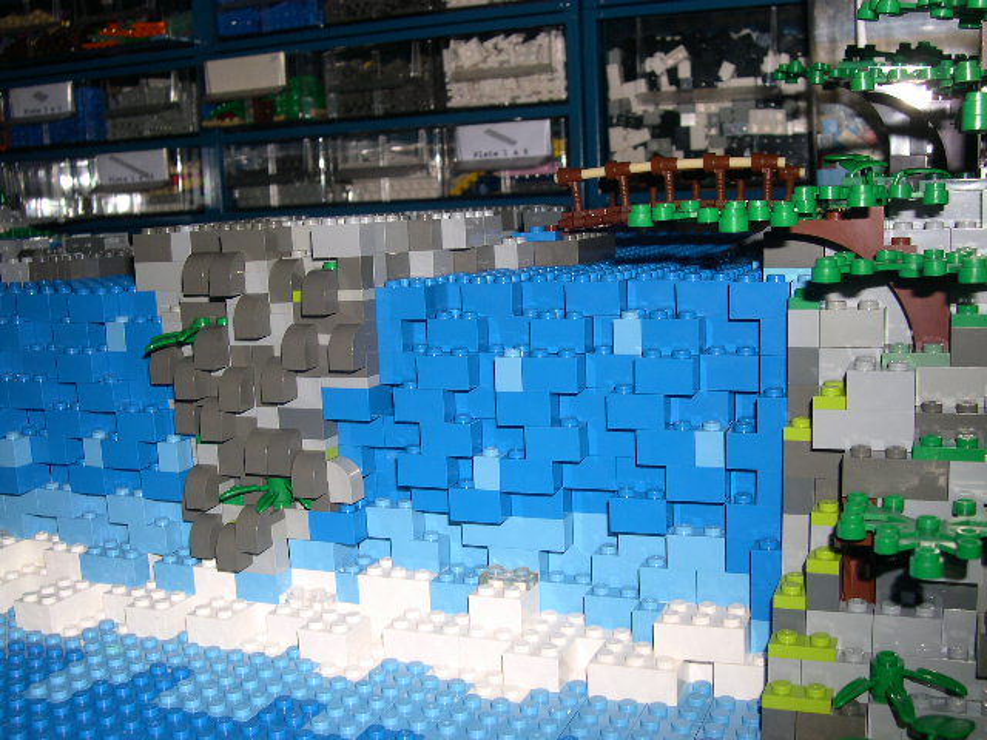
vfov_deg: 37.7
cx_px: 494
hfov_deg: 49.0
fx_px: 1083
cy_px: 370
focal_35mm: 38
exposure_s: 1/60
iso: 100
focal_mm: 8
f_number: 7.6
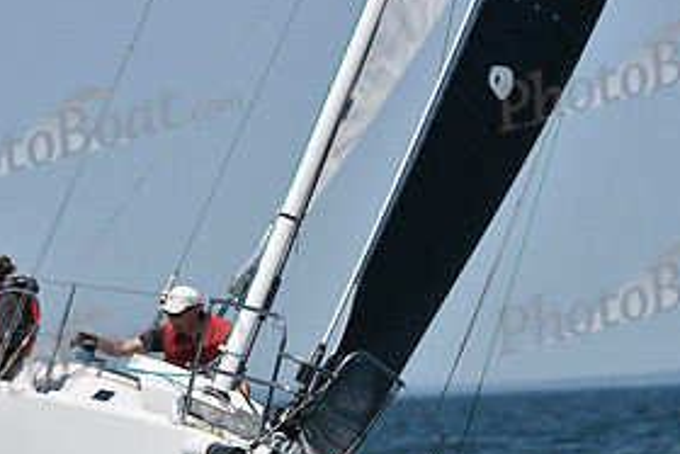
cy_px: 453
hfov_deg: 2.5
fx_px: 15666
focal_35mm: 829
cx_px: 372
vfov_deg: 1.7
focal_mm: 400
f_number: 8
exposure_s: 1/1600
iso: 320
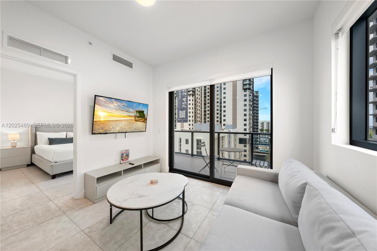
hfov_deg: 112.6
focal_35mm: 12
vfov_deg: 90.0
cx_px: 188
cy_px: 126
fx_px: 126
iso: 640
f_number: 8
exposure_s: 1/500
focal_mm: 12
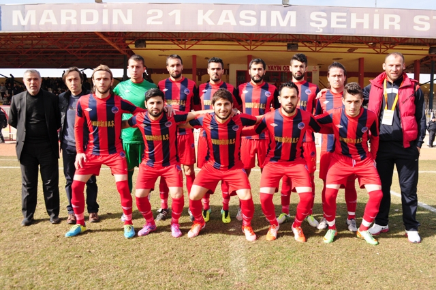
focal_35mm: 33
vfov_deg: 39.9
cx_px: 218
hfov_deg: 57.3
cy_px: 145
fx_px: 399
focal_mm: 22
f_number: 9
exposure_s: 1/320
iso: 200
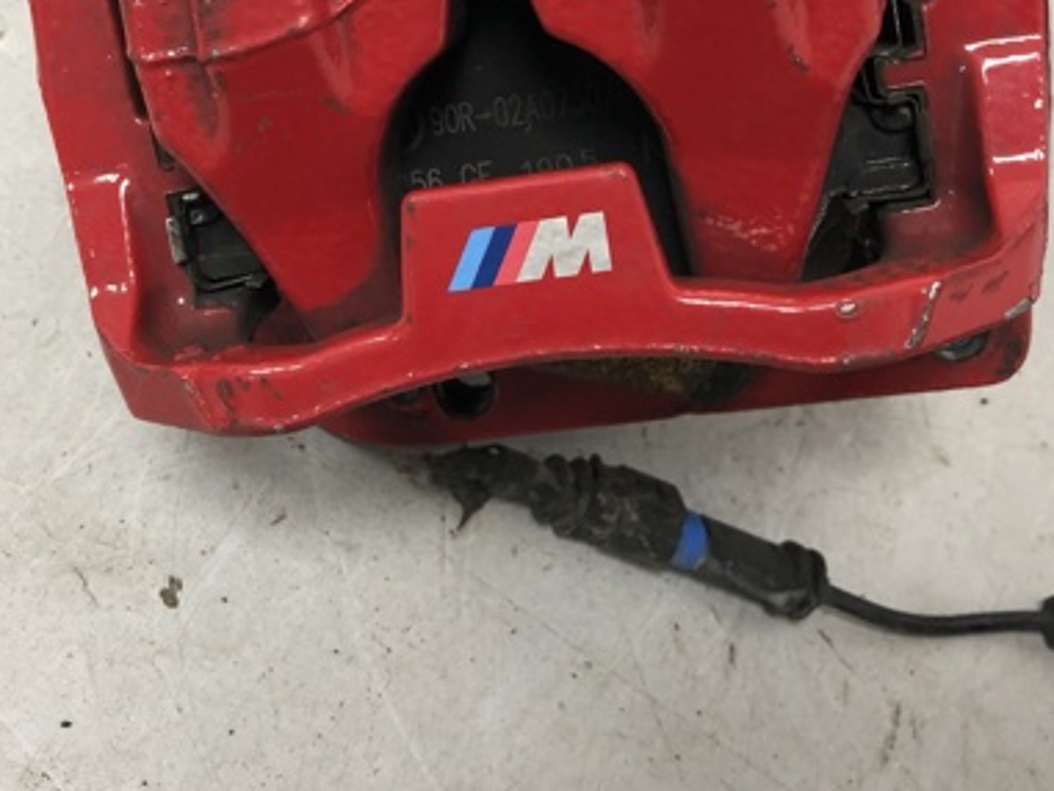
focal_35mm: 47
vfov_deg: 30.3
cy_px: 183
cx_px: 473
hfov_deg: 40.4
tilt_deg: -54.1
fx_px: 1432
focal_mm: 4
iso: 40
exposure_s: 1/17
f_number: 1.8
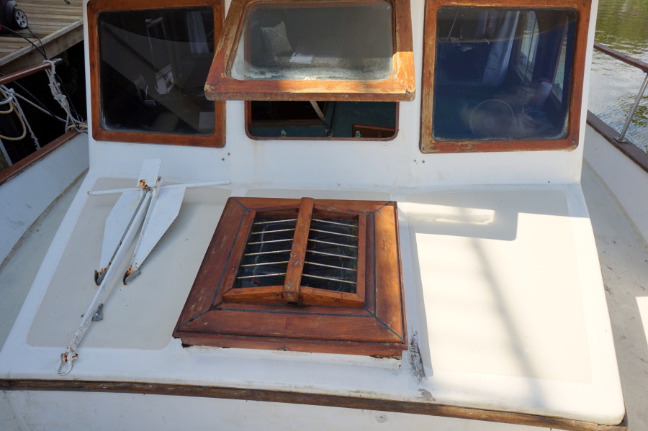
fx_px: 432
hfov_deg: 73.8
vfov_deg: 53.1
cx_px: 324
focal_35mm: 24
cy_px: 216
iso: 100
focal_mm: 16
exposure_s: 1/80
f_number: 8
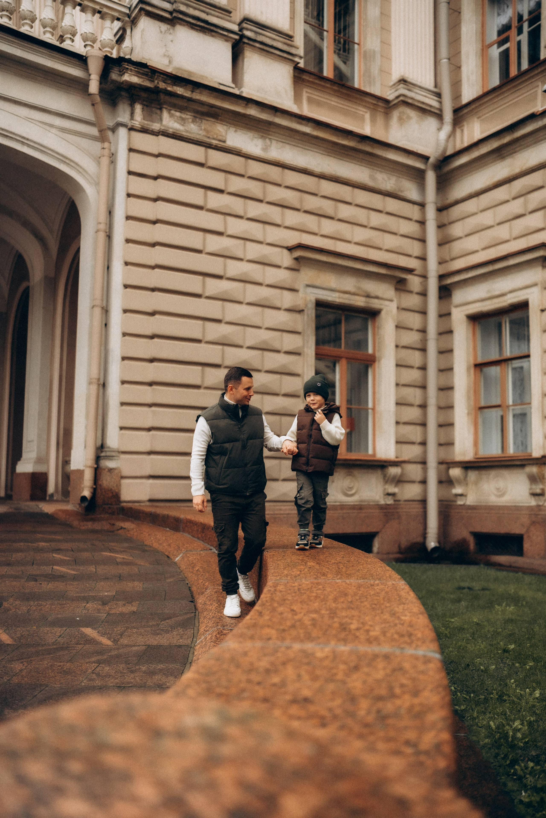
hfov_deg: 37.9
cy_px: 409
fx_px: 796
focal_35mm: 35
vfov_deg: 54.4
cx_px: 273
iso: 800
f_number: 1.4
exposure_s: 1/8000
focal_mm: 35
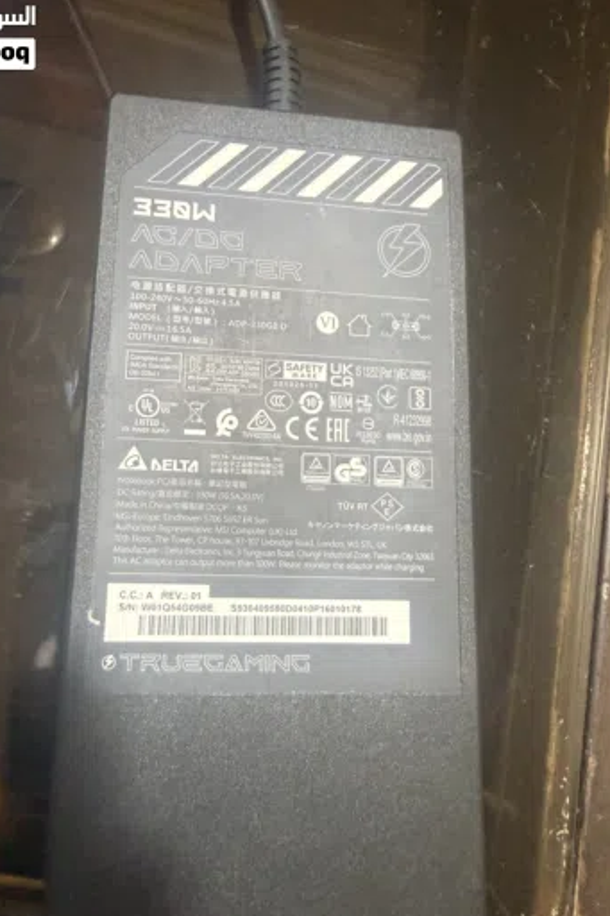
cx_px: 256
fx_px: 661
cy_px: 475
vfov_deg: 69.4
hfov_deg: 49.3
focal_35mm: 26
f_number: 2.2
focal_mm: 2.22
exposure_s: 1/50
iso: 320
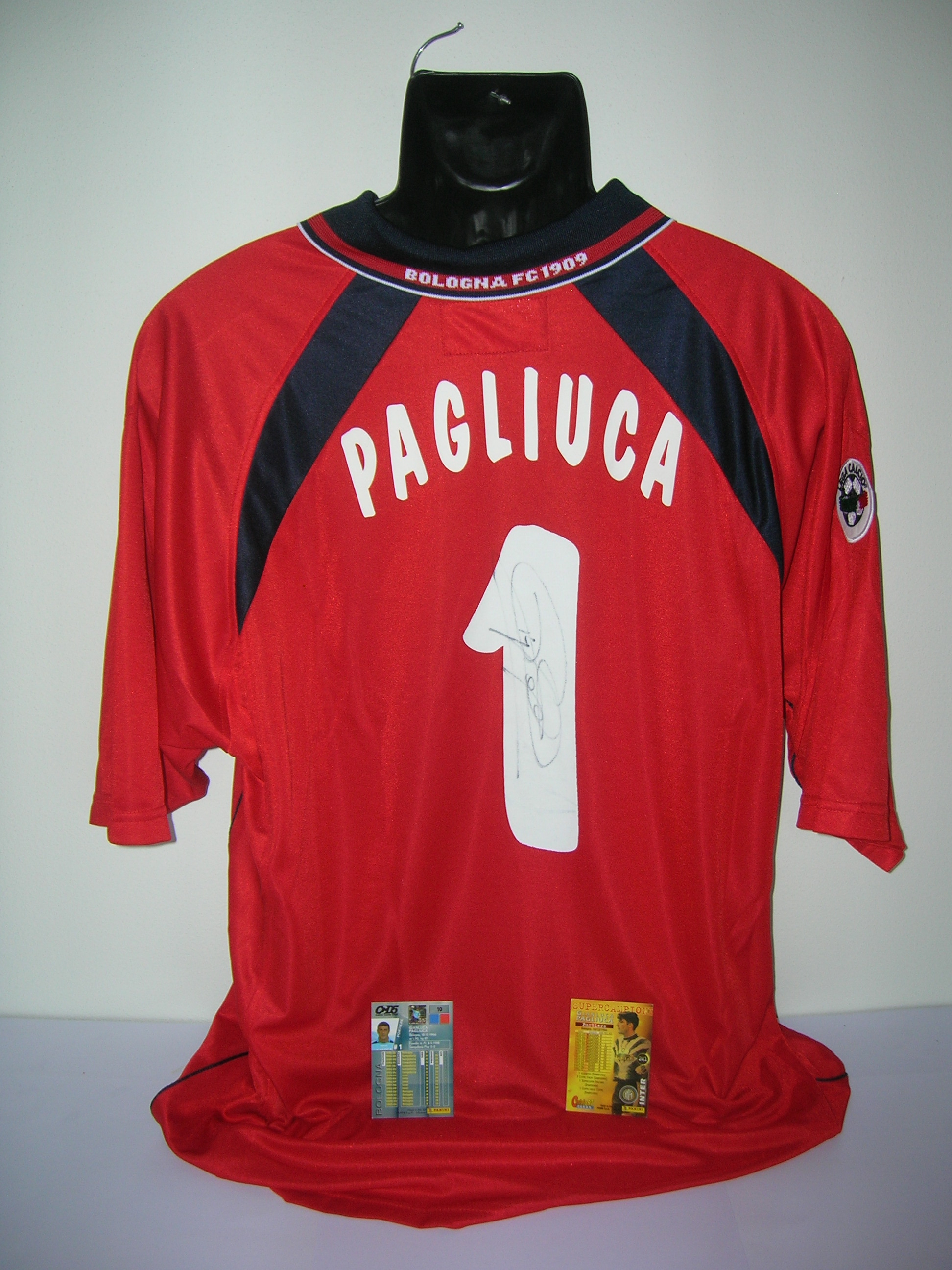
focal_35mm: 34
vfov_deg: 54.0
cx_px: 476
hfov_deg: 41.8
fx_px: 1247
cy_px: 635
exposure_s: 1/60.1
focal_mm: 5.7
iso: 50
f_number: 2.9
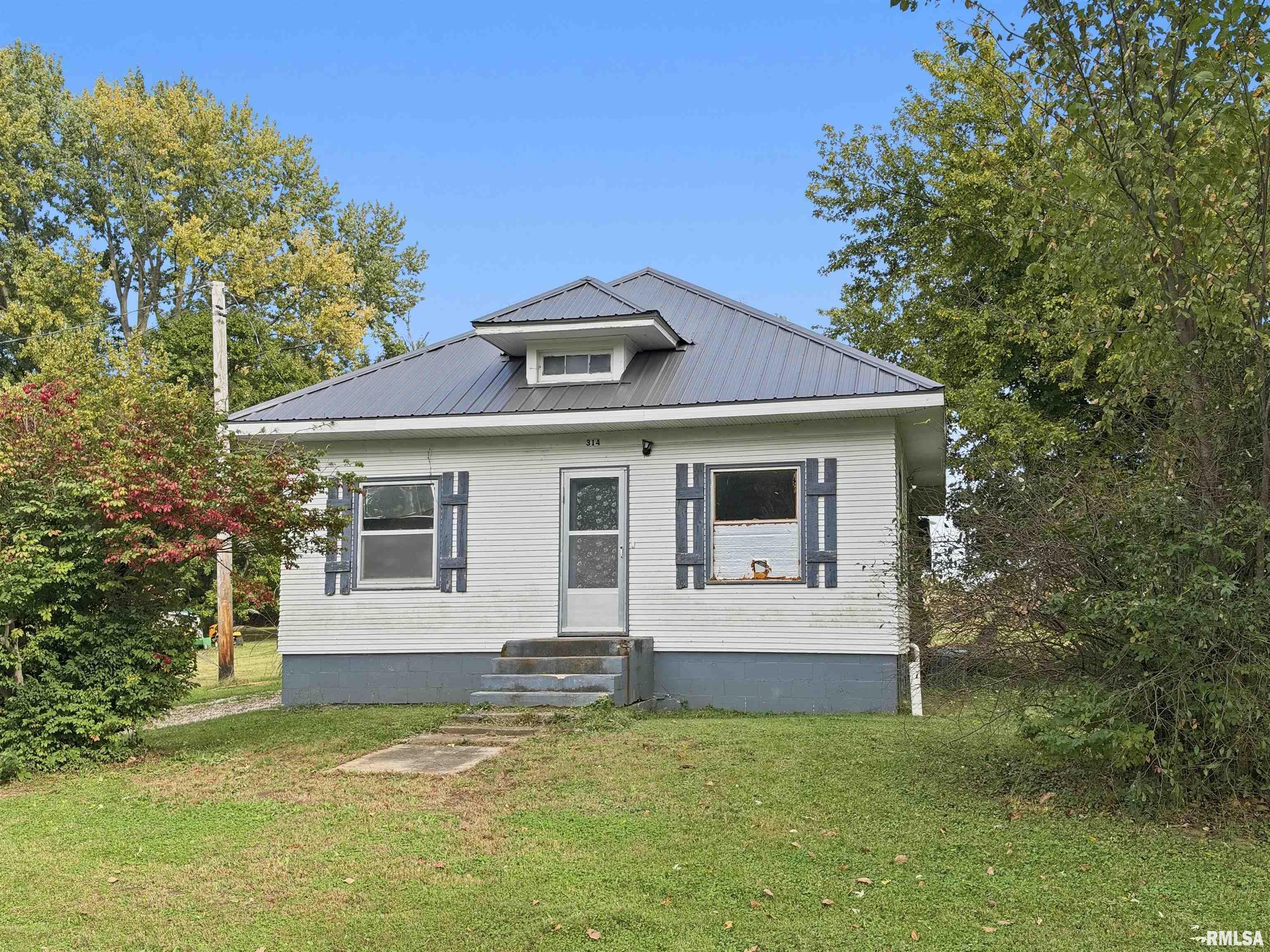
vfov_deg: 45.4
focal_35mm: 31
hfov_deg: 58.4
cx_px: 635
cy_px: 476
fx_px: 1137
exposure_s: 1/1800
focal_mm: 6.9
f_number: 1.8
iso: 64
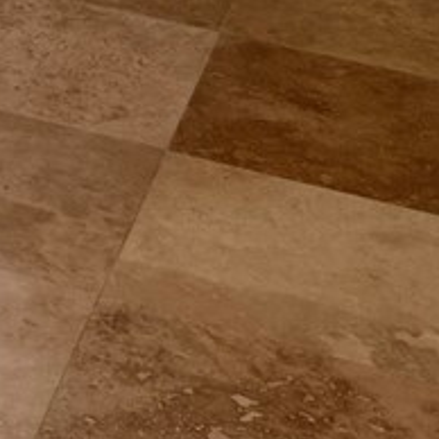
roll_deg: -1.3
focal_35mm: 175
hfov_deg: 8.6
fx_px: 2511
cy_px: -511
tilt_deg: -14.2
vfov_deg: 9.2
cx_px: -783
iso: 80
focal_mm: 6.76
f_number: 1.78
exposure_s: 1/120
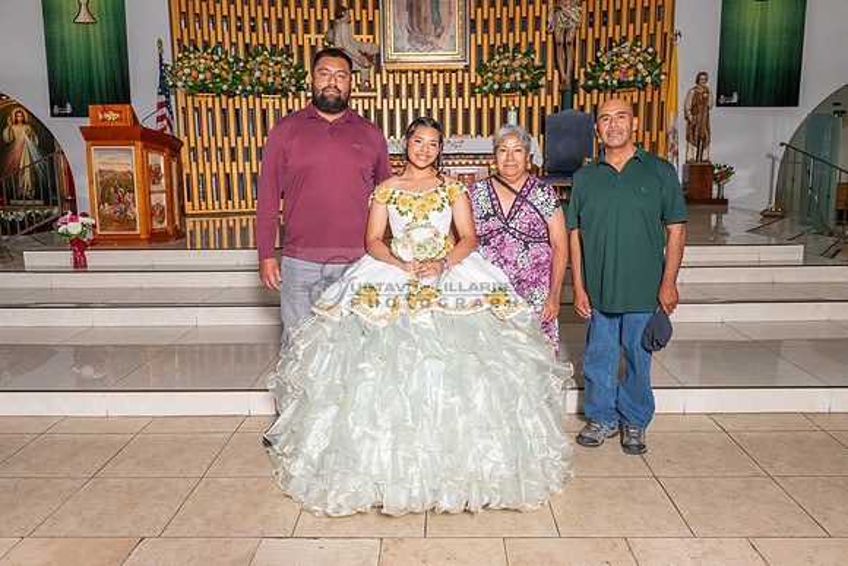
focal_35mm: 31
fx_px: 730
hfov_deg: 60.3
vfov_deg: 42.3
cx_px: 424
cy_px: 283
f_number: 7.1
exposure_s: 1/160
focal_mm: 31
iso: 320
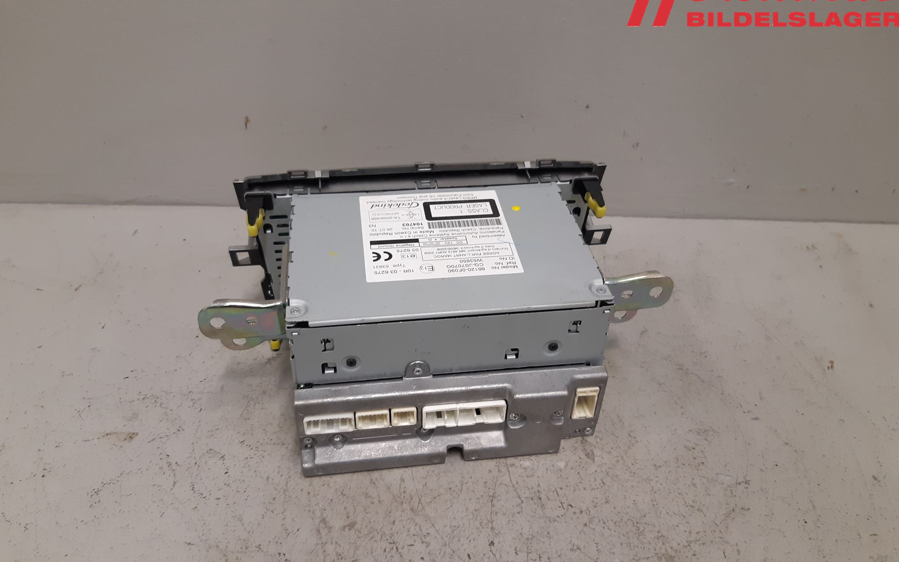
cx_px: 444
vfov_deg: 44.5
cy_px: 293
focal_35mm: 28
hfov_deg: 66.5
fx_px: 686
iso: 125
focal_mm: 3.93
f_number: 1.7
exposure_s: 1/50
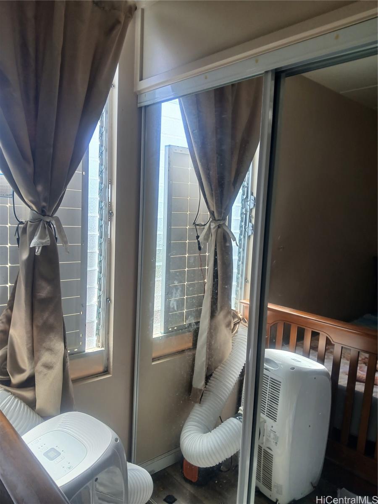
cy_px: 252
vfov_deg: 67.3
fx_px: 379
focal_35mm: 26
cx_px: 189
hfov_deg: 53.1
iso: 25
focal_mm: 3.98
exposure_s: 1/60
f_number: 1.8
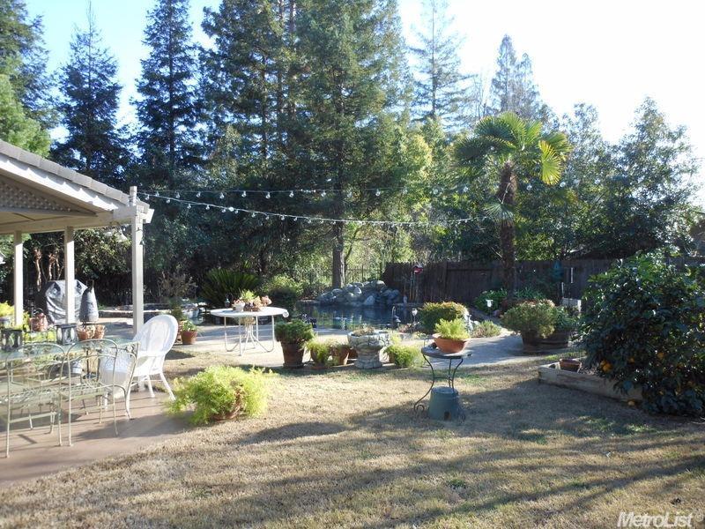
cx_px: 352
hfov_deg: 63.4
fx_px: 570
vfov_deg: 49.7
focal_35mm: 28
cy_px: 264
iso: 80
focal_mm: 5
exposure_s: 1/125
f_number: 3.7
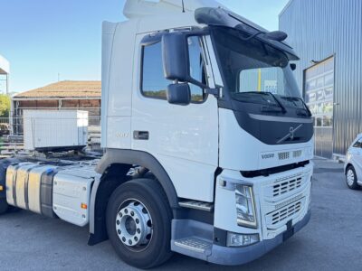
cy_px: 136
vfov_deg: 56.8
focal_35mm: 24
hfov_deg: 71.6
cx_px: 181
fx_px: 251
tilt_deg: -0.6
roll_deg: -0.2
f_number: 1.78
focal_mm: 6.76
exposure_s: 1/171
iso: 80
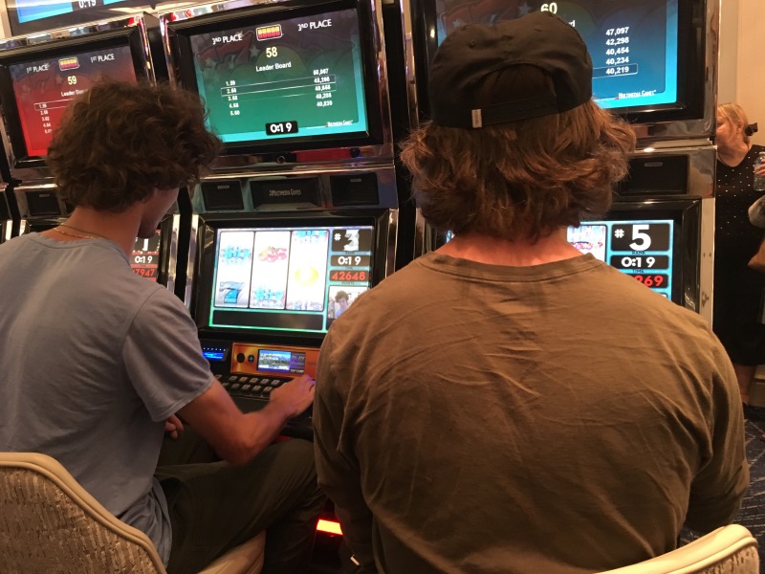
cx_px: 382
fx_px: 641
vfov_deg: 48.2
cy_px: 287
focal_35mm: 29
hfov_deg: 61.7
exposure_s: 1/15
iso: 200
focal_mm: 4.15
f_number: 2.2
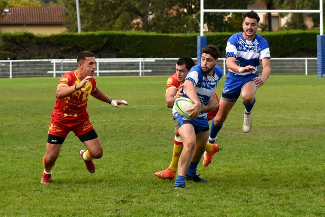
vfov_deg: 19.5
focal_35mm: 70
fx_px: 632
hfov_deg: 28.8
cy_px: 108
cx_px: 162
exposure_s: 1/800
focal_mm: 70
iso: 160
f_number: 4
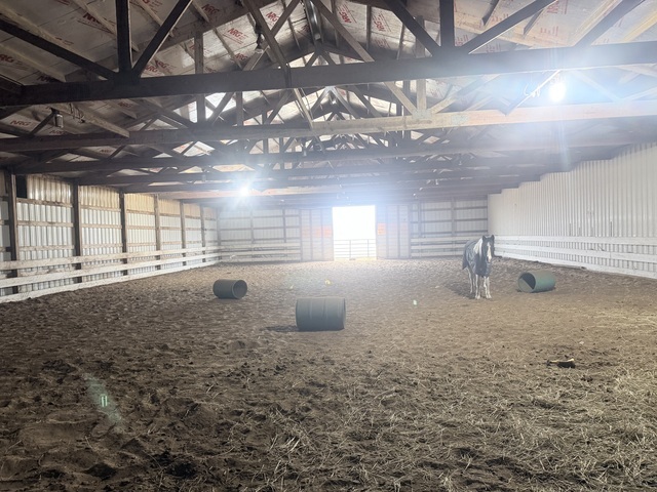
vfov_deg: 56.8
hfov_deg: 71.6
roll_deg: +2.2
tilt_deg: -2.1
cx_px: 328
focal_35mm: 24
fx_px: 456
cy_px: 246
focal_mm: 6.76
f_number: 1.78
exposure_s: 1/60
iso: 400
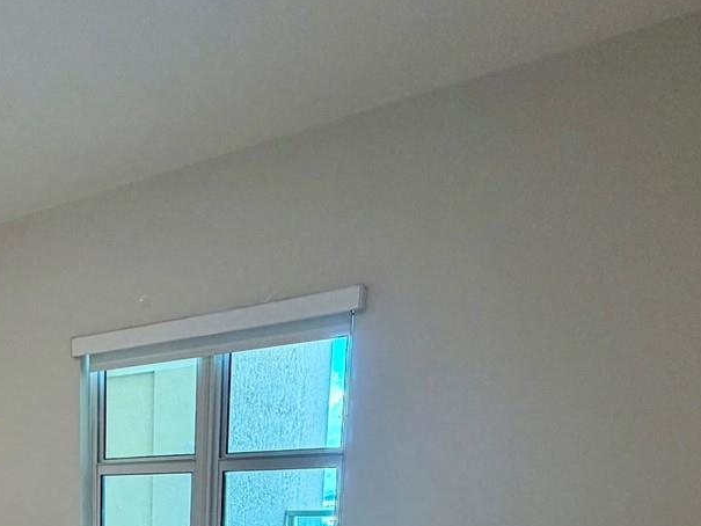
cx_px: 5
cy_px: 627
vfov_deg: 32.2
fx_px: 749
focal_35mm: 37
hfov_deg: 43.3
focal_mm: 2.22
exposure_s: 1/60
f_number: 2.2
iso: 160
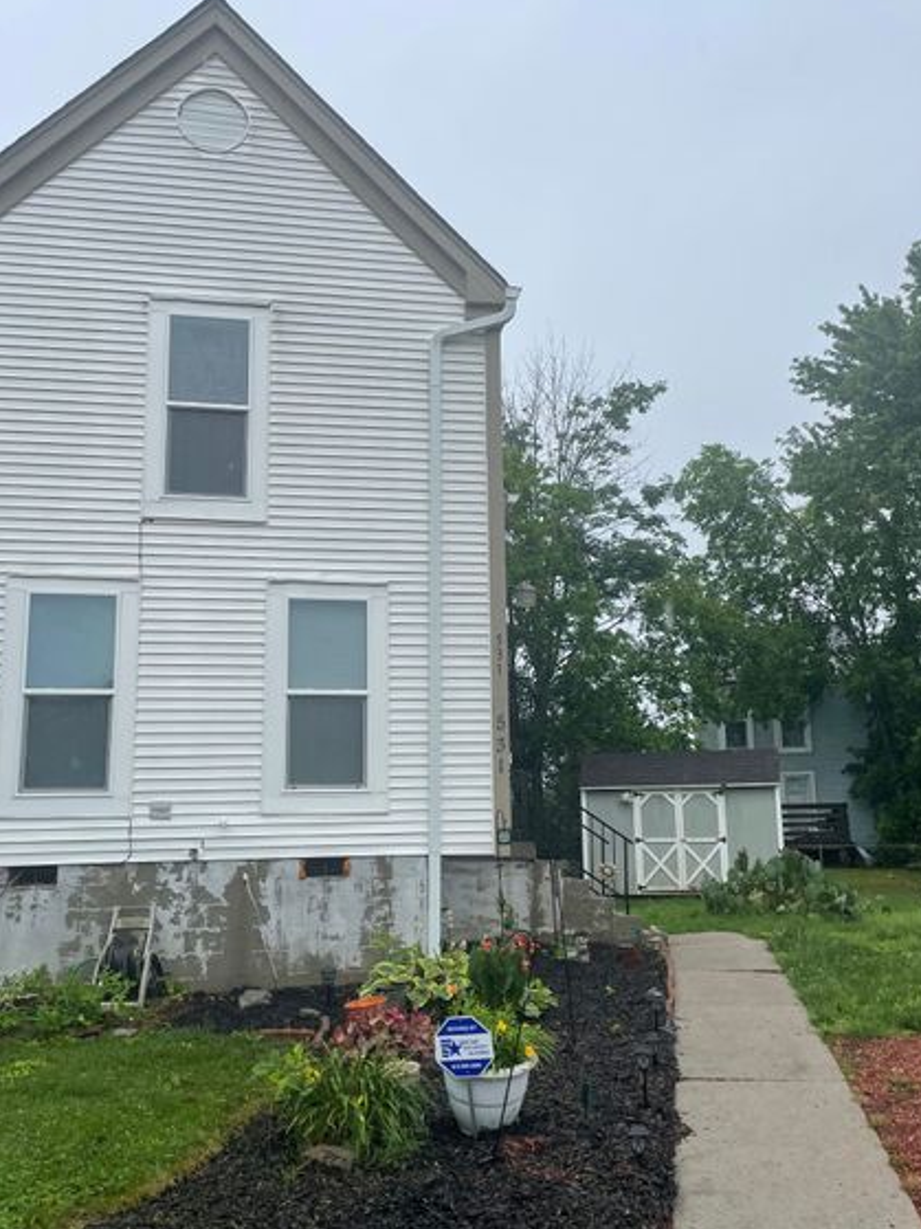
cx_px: 442
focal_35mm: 31
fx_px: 1100
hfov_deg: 45.4
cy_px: 663
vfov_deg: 58.3
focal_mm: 4.2
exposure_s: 1/988
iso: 32
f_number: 1.6
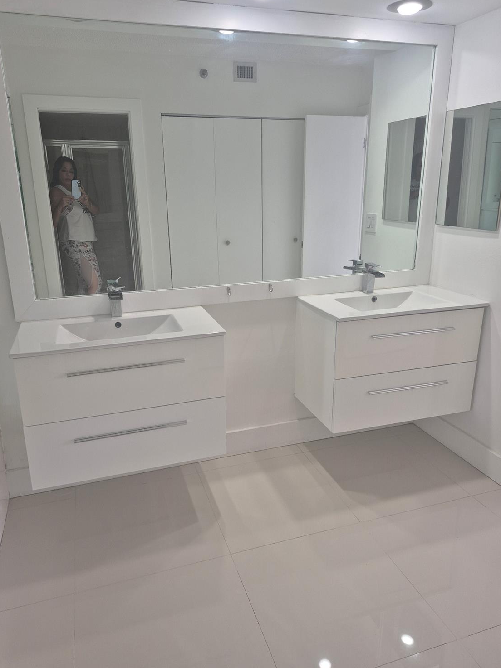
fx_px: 463
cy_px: 323
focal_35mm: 24
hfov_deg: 56.8
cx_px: 253
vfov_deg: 71.6
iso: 64
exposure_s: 1/120
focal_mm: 5.4
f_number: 1.8
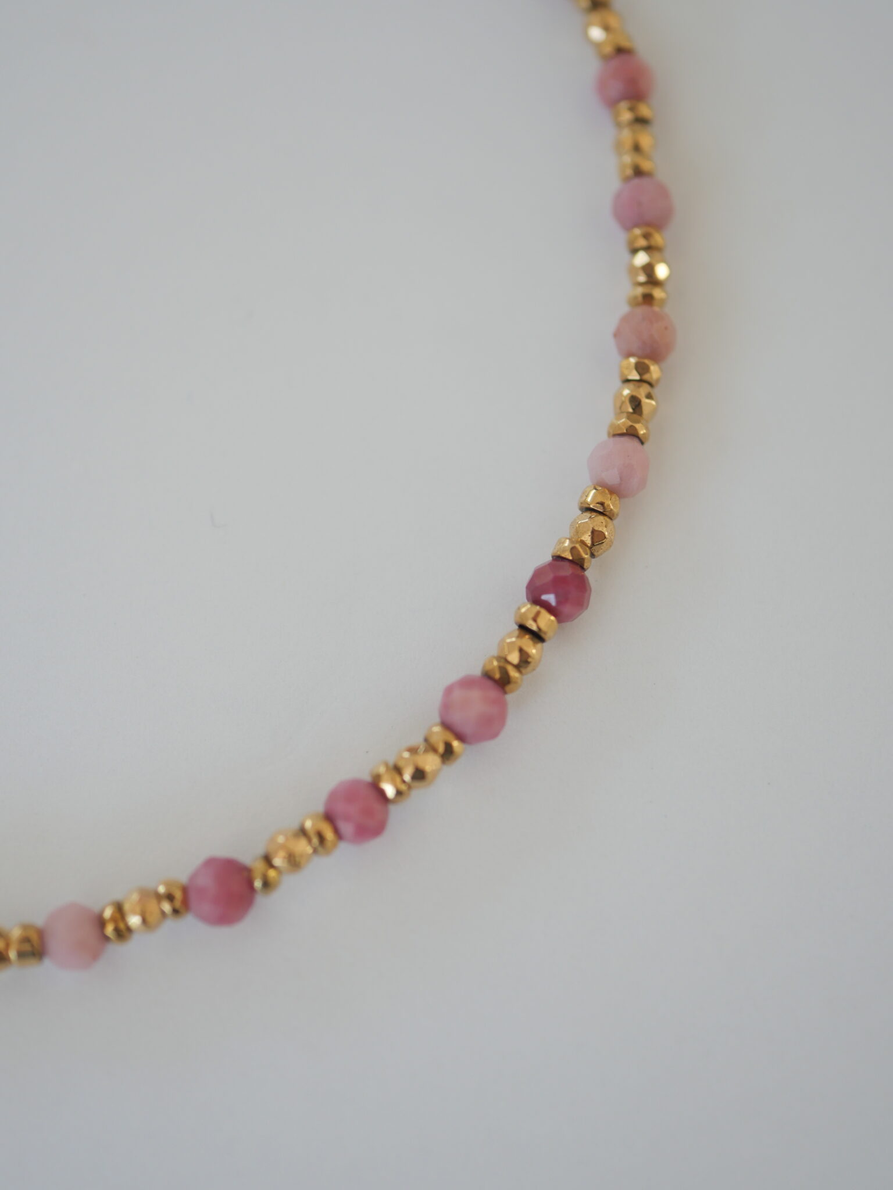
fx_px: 2064
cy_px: 595
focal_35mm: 60
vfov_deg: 32.2
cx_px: 446
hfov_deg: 24.4
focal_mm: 30
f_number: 2.8
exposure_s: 1/125
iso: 200
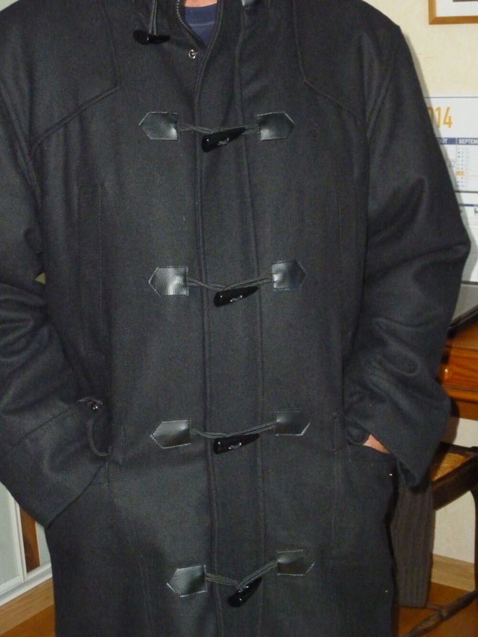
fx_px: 1215
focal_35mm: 66
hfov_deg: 22.3
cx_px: 239
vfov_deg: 29.4
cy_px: 318
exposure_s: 1/15
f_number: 4.8
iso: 800
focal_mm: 11.8
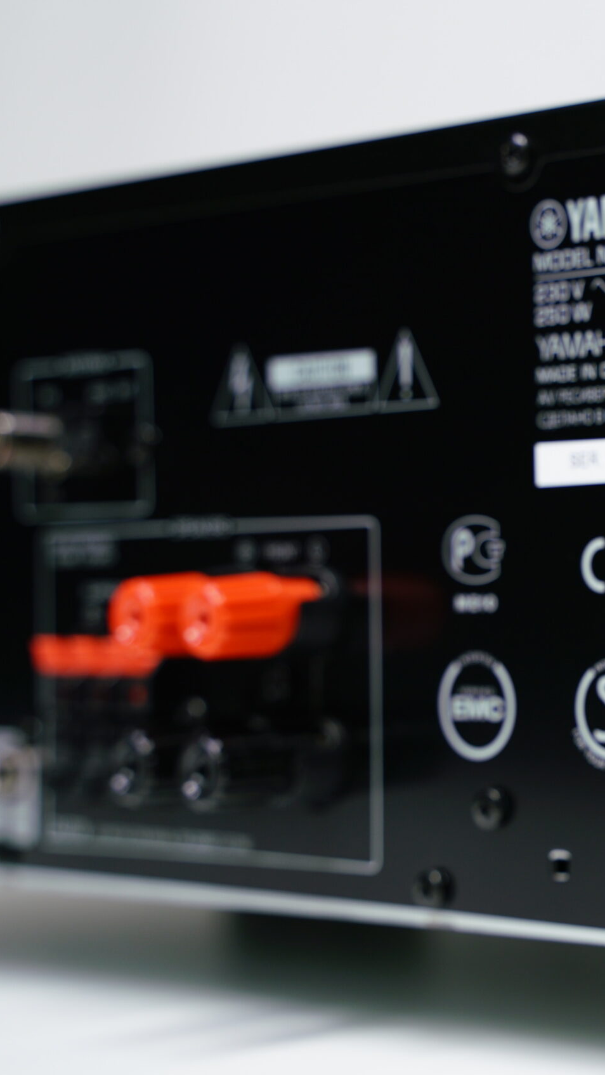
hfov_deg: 13.4
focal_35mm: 87
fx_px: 2480
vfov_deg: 24.5
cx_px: 778
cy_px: 536
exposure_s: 1/25
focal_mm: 55
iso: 250
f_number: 5
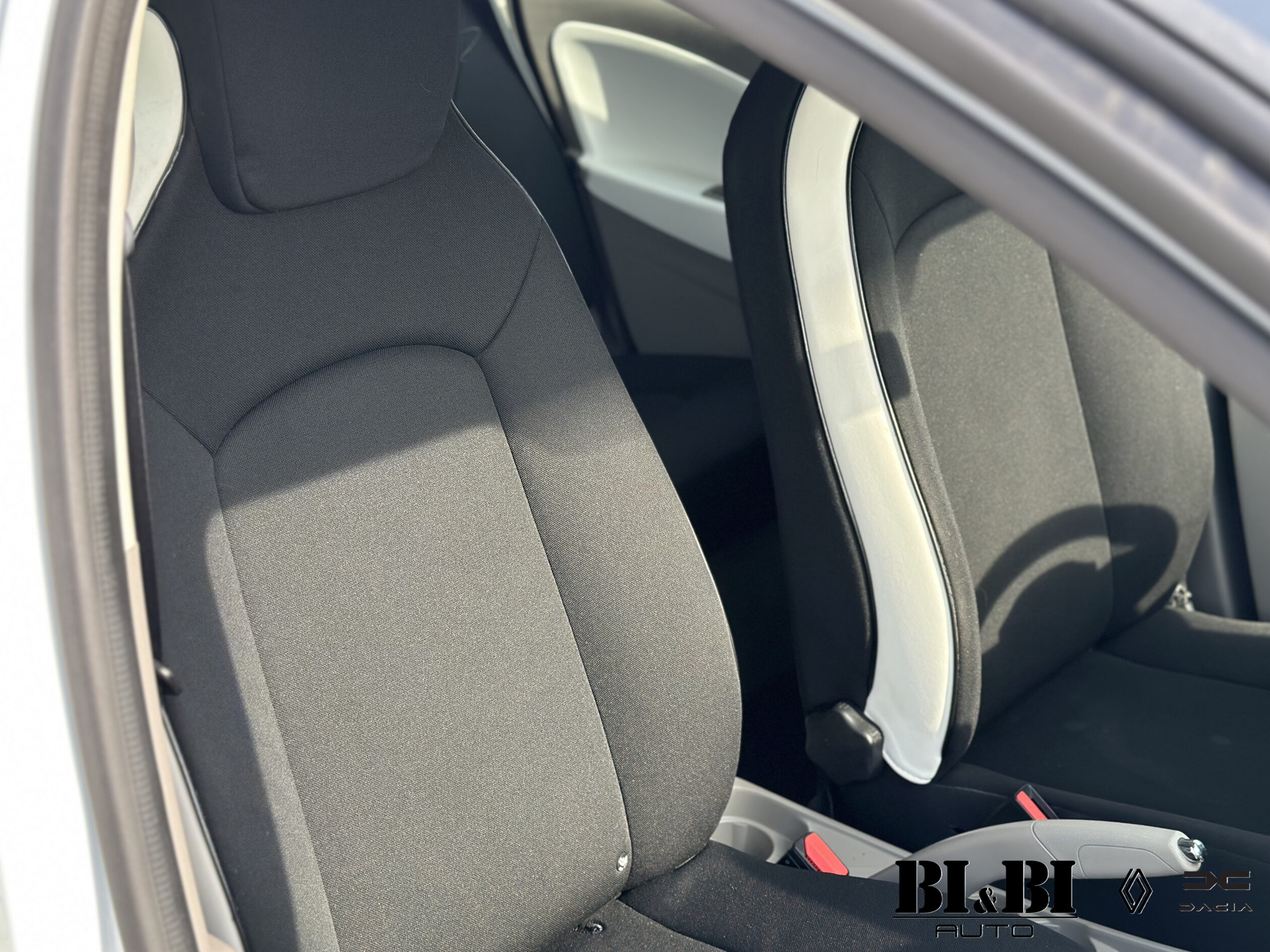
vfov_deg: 29.7
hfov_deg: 38.9
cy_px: 475
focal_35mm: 49
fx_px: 1798
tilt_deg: -24.0
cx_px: 631
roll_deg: -0.1
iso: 80
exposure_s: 1/619
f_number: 1.78
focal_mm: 6.86
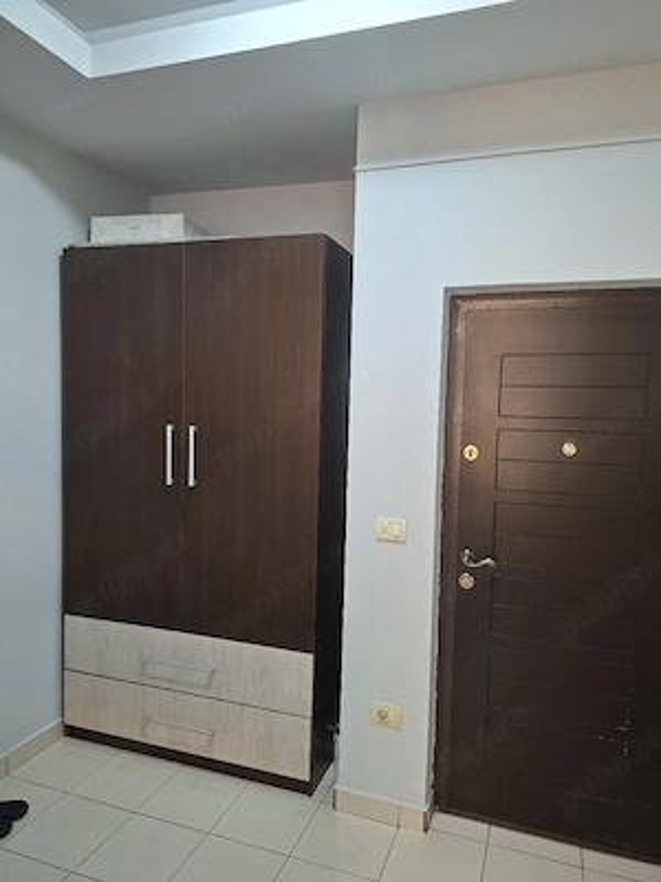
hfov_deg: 58.9
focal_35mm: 23
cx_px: 330
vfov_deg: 73.9
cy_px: 441
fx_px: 586
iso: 250
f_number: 1.8
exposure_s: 1/50
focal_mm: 5.54
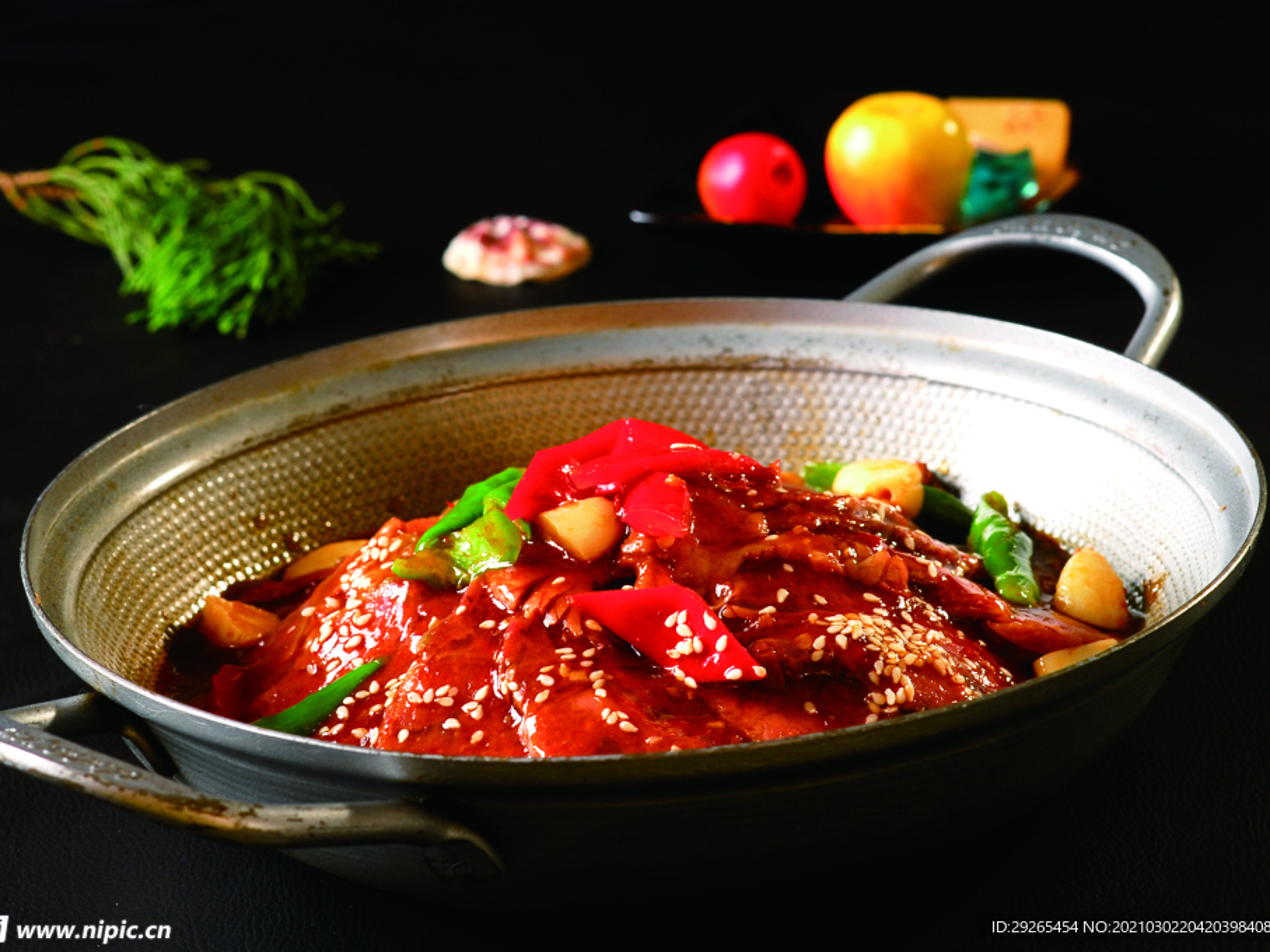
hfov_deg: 14.2
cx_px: 592
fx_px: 5082
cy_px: 475
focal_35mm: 139
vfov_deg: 10.7
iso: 100
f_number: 10
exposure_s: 1/125
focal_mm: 85
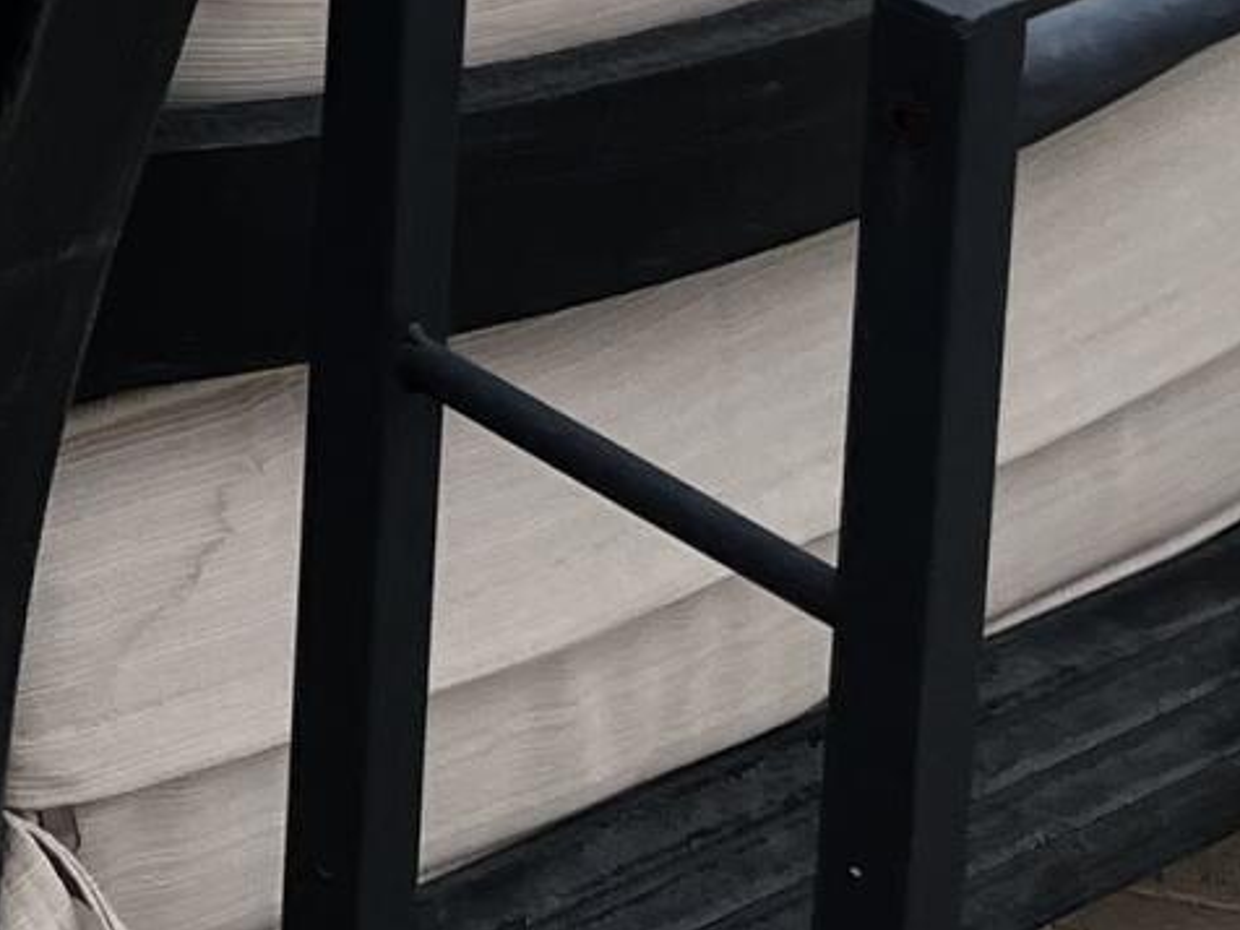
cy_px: -1886
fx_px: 5875
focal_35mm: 164
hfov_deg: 11.0
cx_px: -1185
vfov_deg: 7.8
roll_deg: -1.2
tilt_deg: -8.8
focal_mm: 5.1
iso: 50
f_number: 1.6
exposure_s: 1/1647
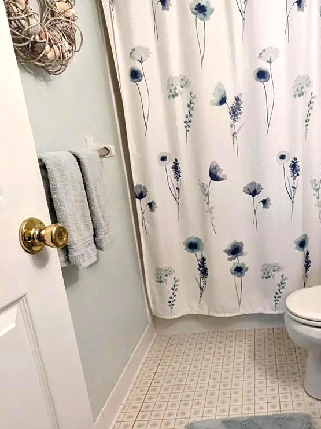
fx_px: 334
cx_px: 288
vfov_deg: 64.9
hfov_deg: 46.4
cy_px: 249
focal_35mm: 27
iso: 1157
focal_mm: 1.95
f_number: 2.2
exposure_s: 1/120
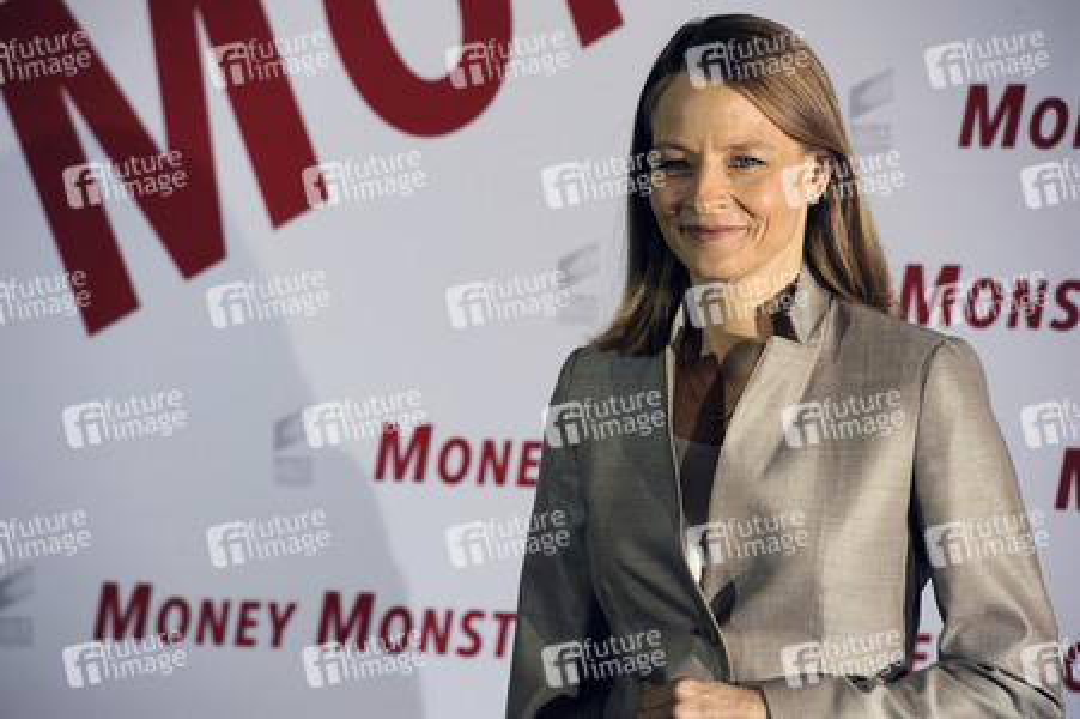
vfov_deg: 6.9
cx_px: 540
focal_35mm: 200
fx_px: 5995
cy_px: 360
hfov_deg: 10.3
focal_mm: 200
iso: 640
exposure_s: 1/400
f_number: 5.6
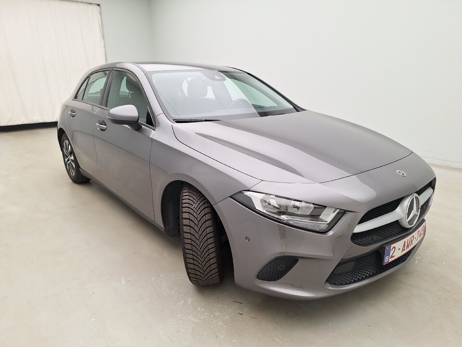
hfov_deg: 73.9
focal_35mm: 23
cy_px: 174
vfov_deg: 58.9
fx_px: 307
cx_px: 231
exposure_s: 1/100
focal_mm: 5.54
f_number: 1.8
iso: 50
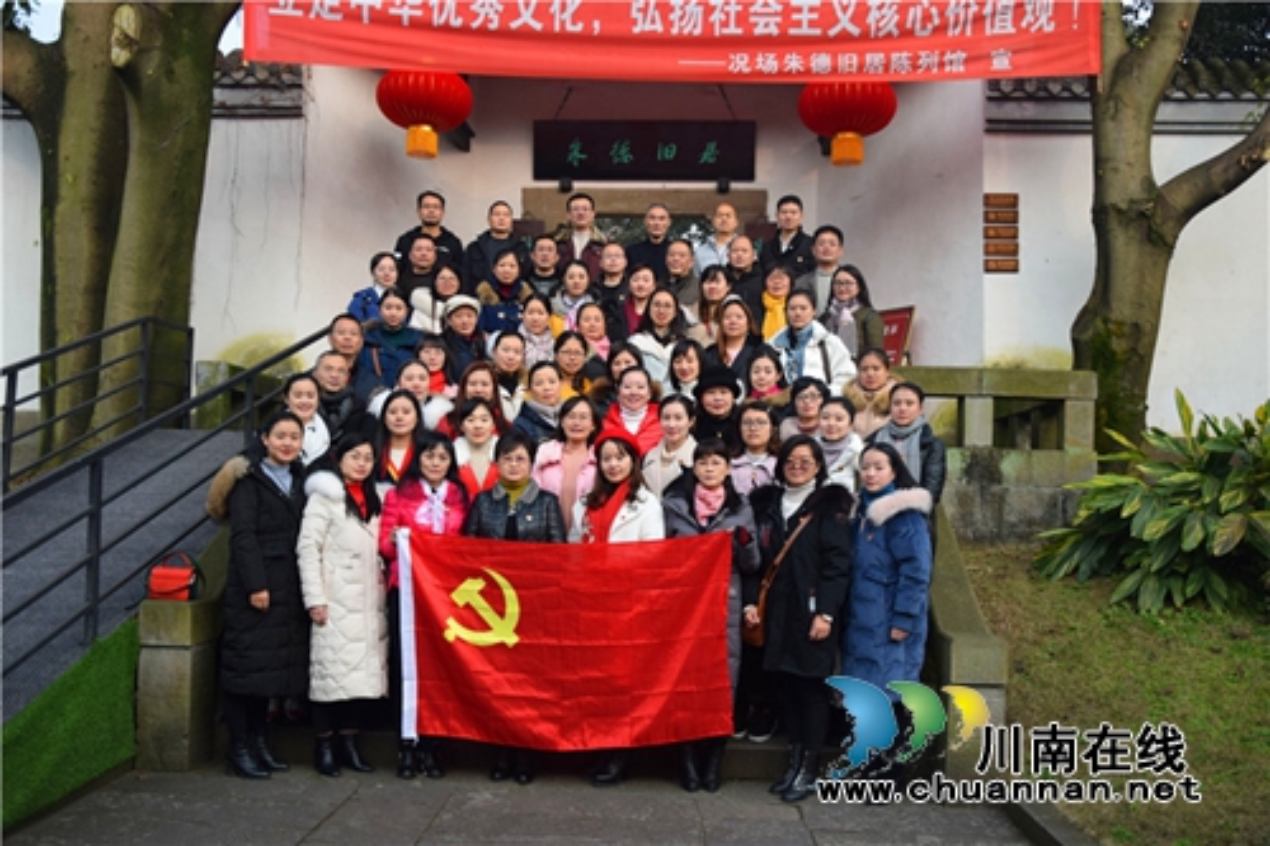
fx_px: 1270
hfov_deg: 53.1
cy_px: 423
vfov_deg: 36.8
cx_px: 635
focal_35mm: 36
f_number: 3.8
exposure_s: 1/1000
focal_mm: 24
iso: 800
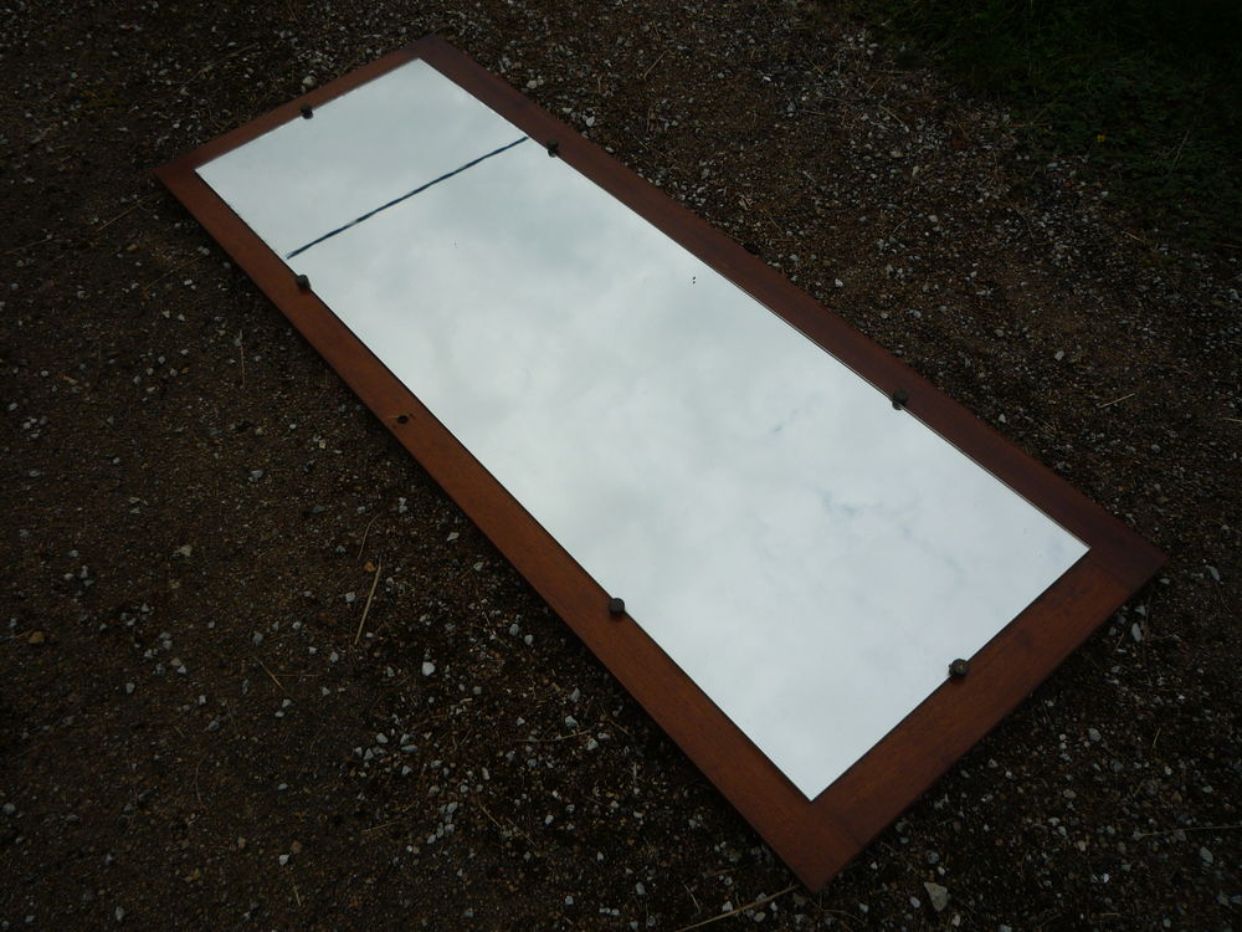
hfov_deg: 60.0
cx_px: 621
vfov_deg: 46.8
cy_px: 466
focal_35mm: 30
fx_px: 1076
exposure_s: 1/400
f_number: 4
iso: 100
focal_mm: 5.2
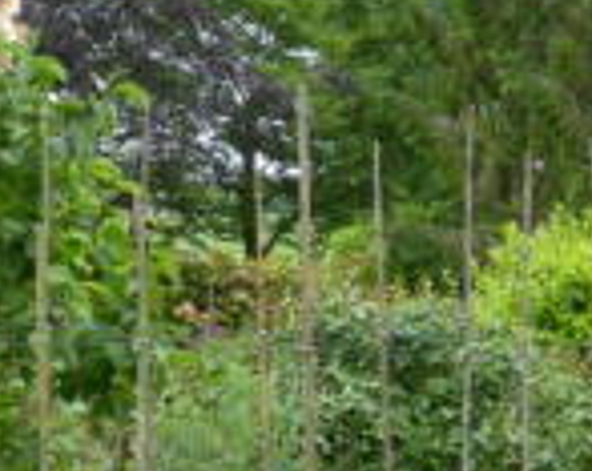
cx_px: 1073
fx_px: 1626
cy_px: 437
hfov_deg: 16.9
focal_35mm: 93
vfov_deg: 16.2
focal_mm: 4.3
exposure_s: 1/200
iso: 100
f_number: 3.3
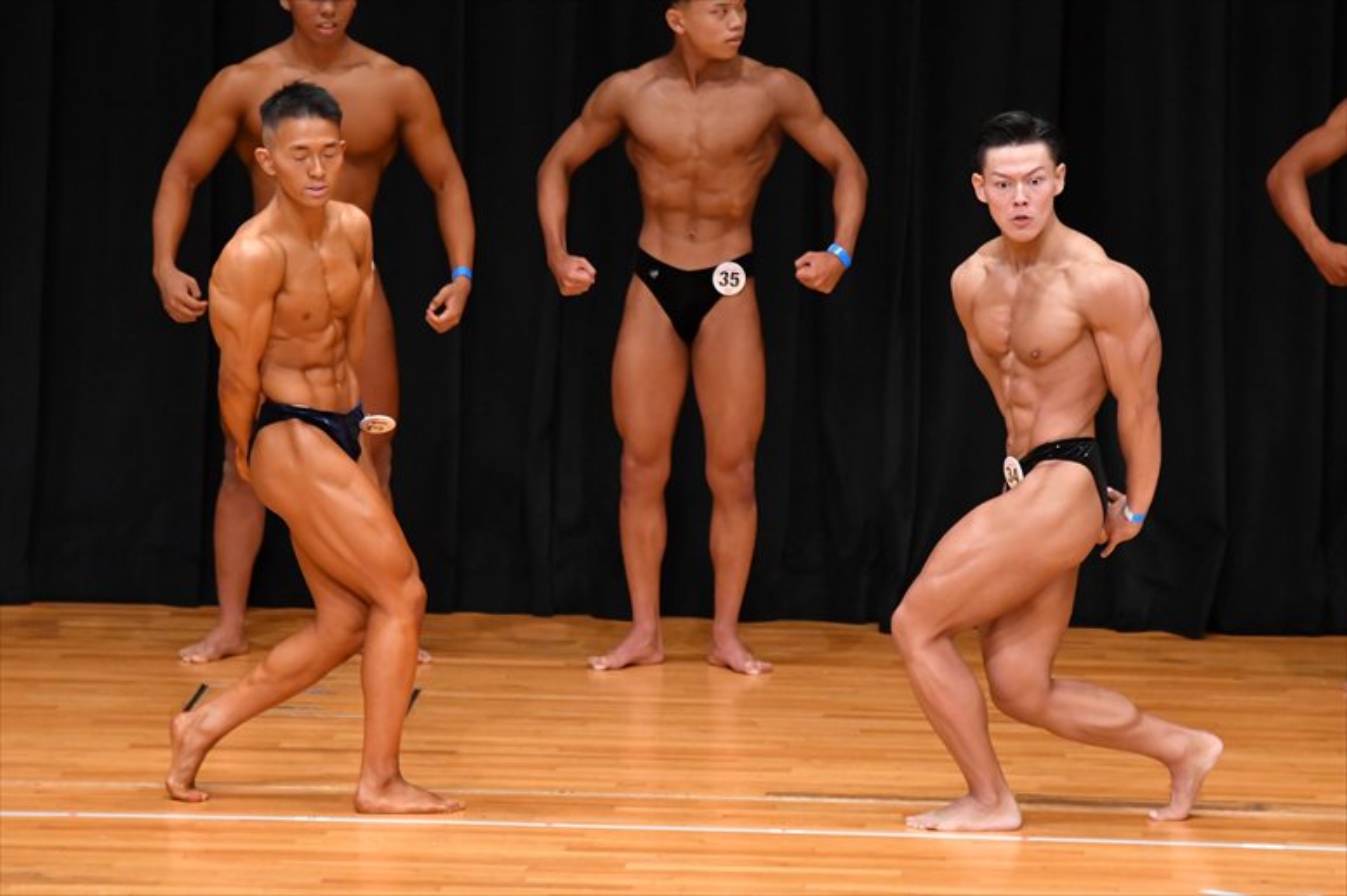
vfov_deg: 4.6
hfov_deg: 6.9
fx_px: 11220
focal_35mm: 300
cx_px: 674
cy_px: 448
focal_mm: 200
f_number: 5.6
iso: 4000
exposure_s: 1/400
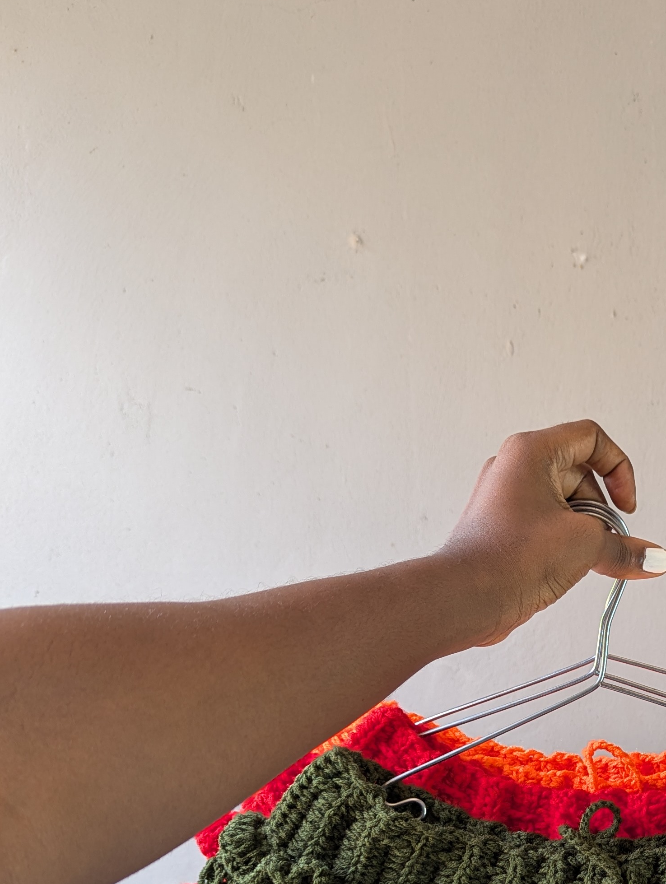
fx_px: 1279
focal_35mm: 50
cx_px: 664
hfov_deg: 27.5
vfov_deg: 36.1
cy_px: 770
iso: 66
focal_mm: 6.81
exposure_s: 1/99
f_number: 1.85
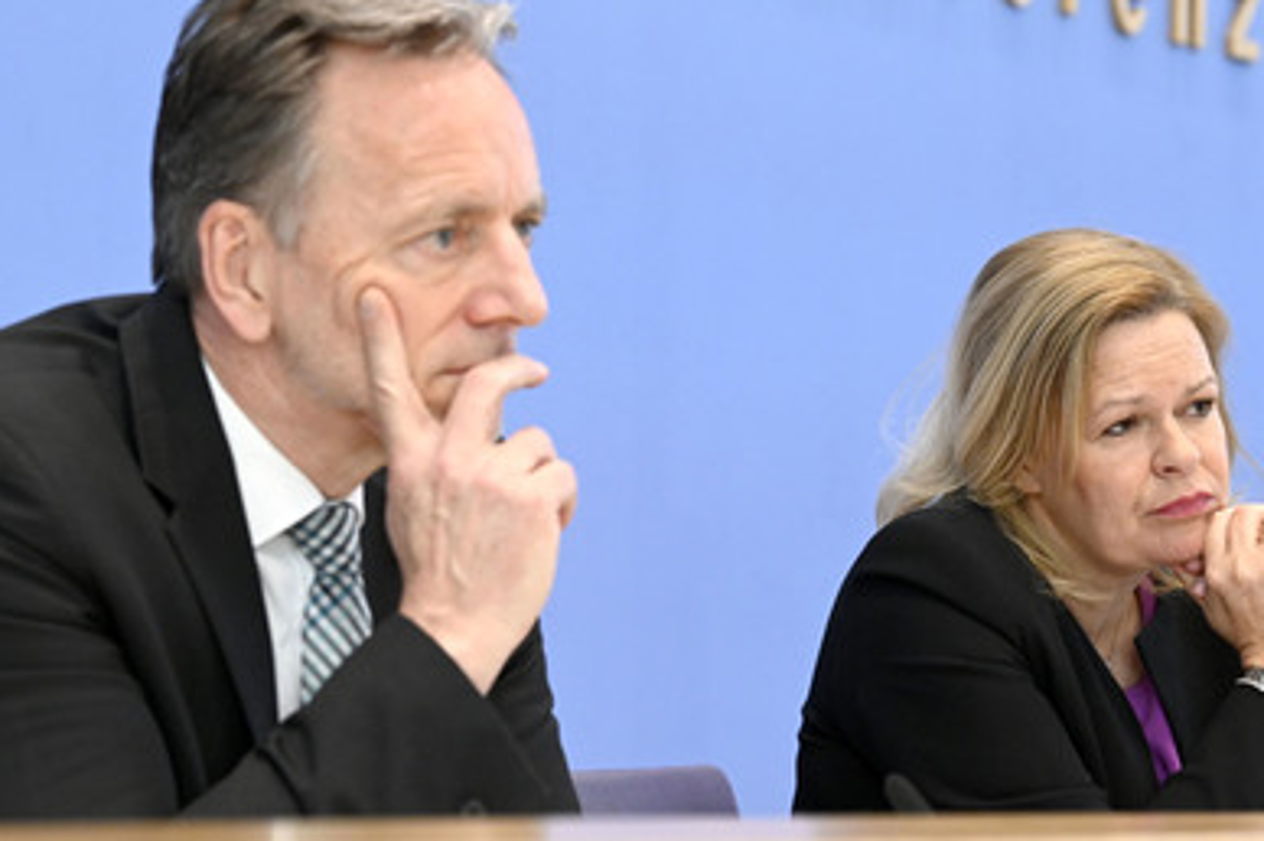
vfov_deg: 13.7
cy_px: 355
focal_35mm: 100
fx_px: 3508
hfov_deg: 20.4
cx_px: 643
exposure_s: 1/640
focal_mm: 86
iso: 4000
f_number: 5.6
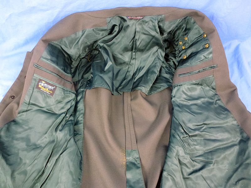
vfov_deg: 56.8
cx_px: 126
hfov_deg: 71.6
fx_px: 174
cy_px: 94
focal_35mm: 24
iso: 400
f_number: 3.3
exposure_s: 1/40
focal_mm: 4.3
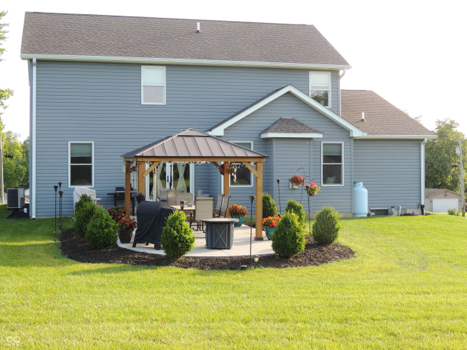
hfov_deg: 38.2
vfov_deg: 29.1
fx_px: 674
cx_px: 234
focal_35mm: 50
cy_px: 175
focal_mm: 8.9
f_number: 3.6
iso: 100
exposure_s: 1/125
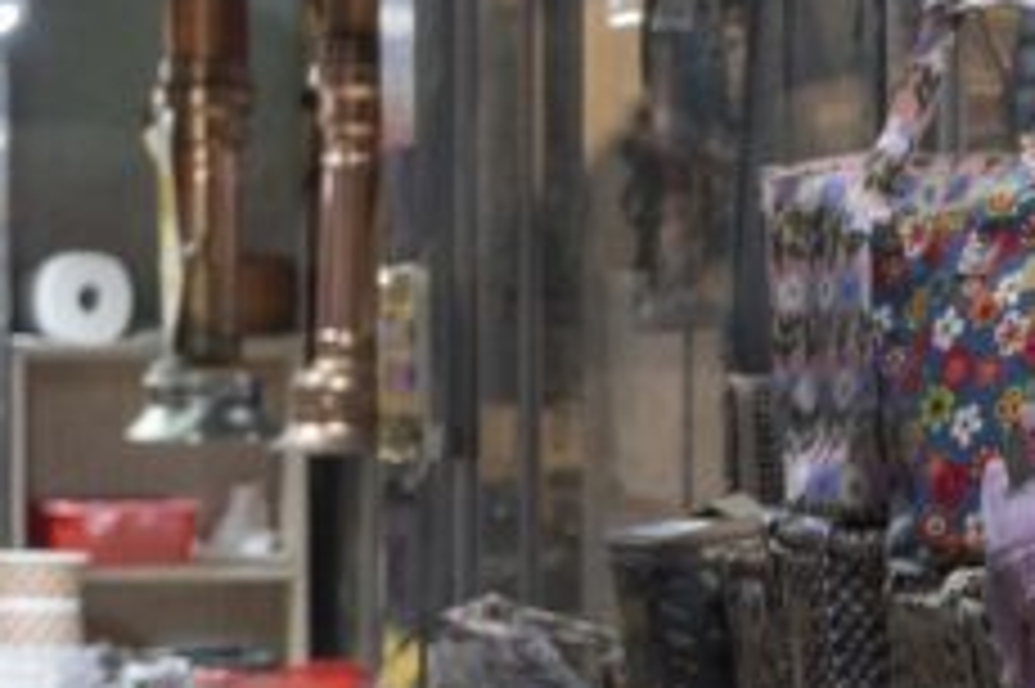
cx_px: -1246
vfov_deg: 5.1
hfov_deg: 7.3
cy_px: 128
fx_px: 7671
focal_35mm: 267
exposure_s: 1/160
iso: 2500
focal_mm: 60
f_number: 5.6
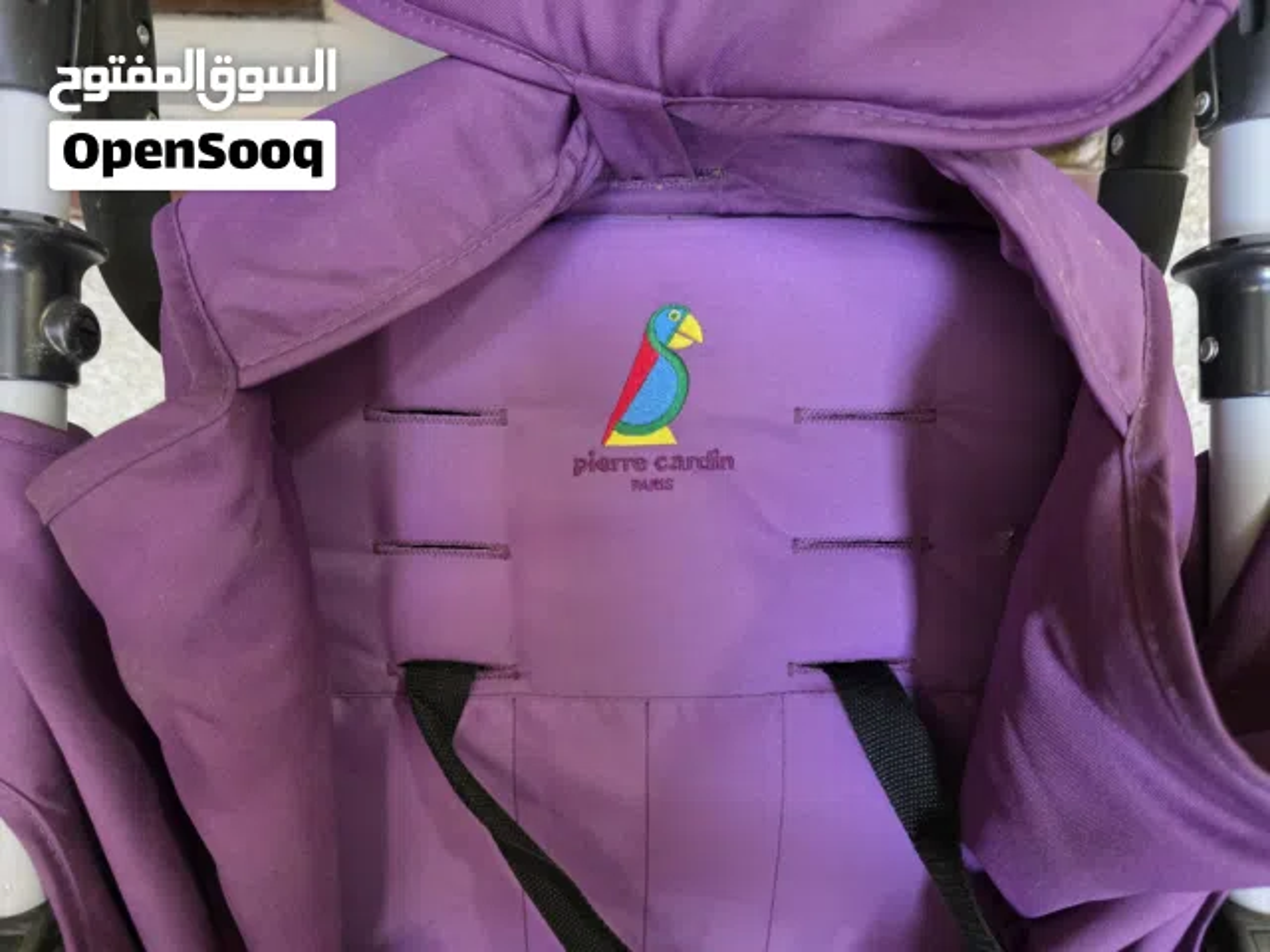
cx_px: 635
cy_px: 476
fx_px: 844
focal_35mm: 23
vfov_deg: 58.9
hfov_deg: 73.9
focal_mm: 6.3
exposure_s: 1/100
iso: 1000
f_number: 1.7
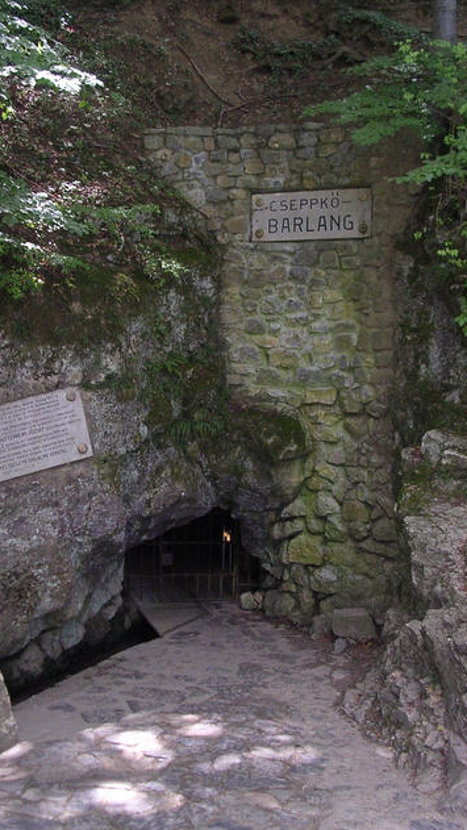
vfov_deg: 48.4
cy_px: 410
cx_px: 176
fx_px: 924
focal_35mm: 42
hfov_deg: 28.3
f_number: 2.8
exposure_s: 1/60.1
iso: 173
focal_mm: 5.8
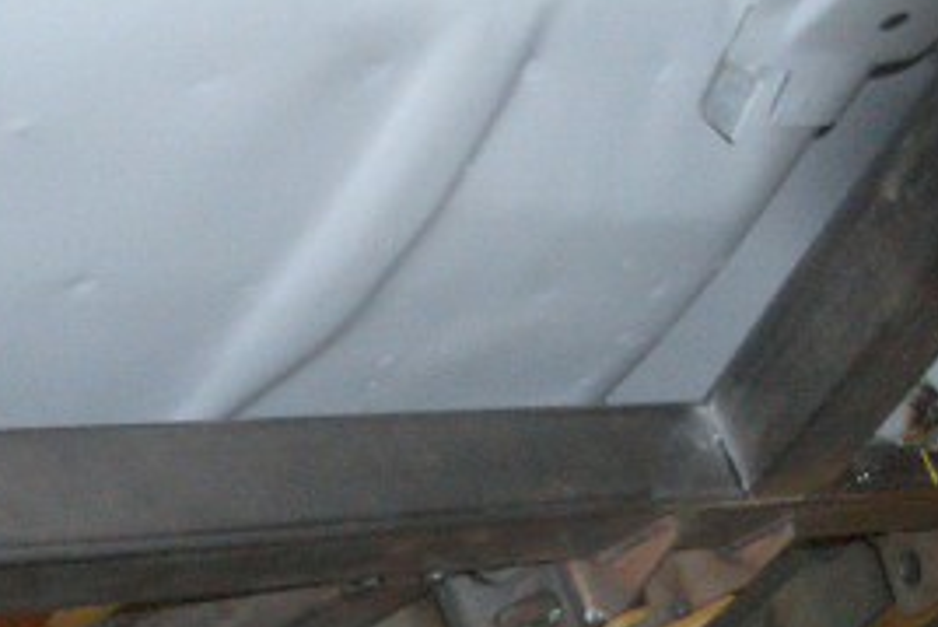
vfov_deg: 15.6
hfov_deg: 23.4
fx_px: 2268
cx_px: 511
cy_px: 490
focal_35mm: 87
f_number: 2.6
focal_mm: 5.8
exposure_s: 1/60
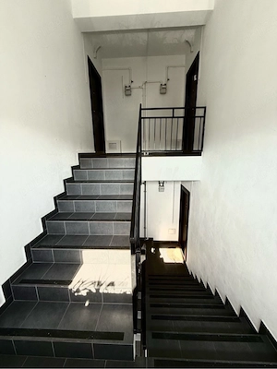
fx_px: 149
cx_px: 138
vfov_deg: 102.1
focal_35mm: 14
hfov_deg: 85.7
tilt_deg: -12.5
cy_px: 184
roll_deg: +1.1
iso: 100
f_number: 2.2
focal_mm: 2.22
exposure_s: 1/99
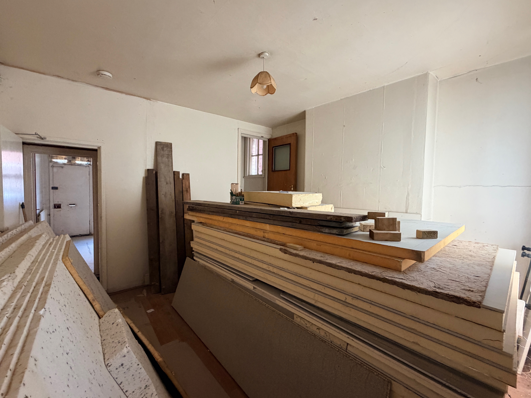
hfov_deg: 98.1
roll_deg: -1.2
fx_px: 230
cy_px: 199
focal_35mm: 15
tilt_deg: -2.3
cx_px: 256
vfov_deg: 81.7
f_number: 2.2
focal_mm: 2.22
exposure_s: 1/88
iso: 320
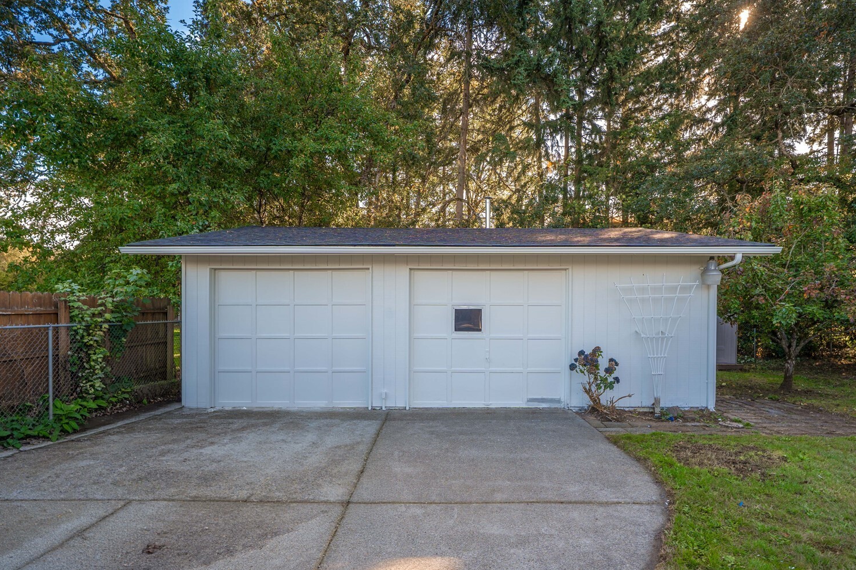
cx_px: 449
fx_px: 380
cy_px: 307
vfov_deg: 73.6
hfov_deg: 96.7
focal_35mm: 16
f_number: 7.1
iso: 100
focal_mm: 14
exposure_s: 1/40
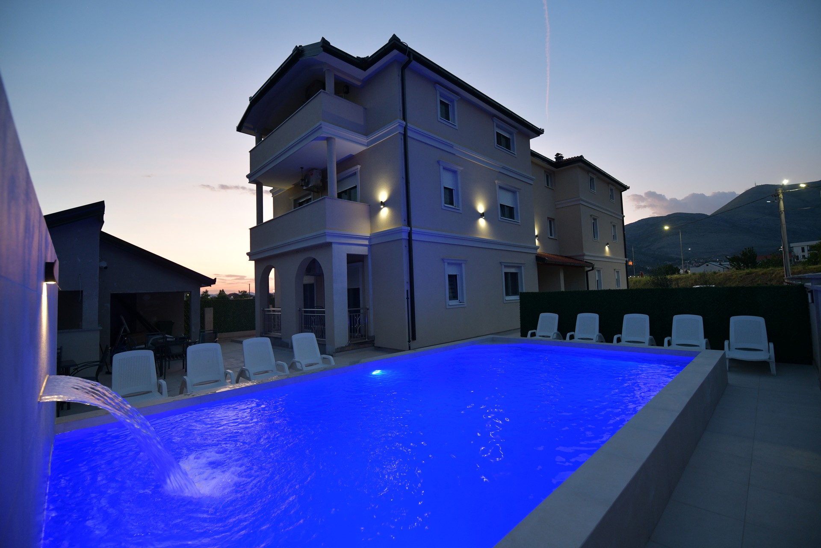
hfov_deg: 100.4
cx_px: 410
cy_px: 274
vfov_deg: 77.3
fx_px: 342
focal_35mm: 15
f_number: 2.8
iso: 1250
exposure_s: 1/125
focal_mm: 15
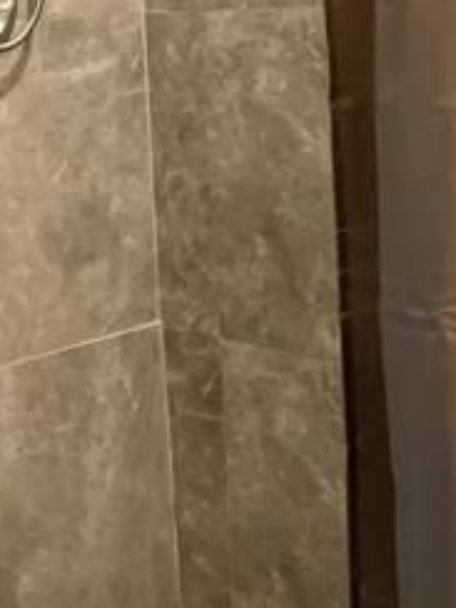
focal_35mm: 76
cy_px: 32
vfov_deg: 24.7
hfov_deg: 18.3
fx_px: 1335
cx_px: -112
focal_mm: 3
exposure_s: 1/40
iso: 200
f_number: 1.8
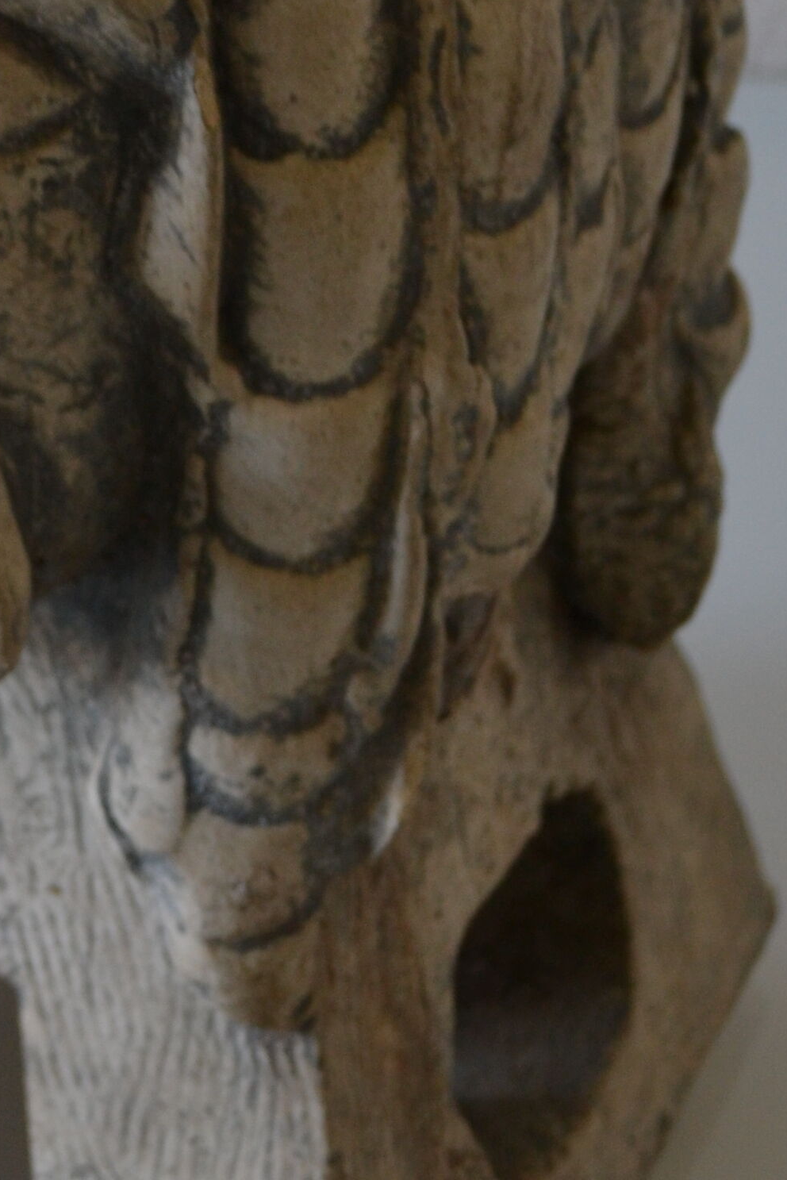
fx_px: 5178
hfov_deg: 8.7
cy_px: -26
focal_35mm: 158
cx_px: 55
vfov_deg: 12.8
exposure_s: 1/20
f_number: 5
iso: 400
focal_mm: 34
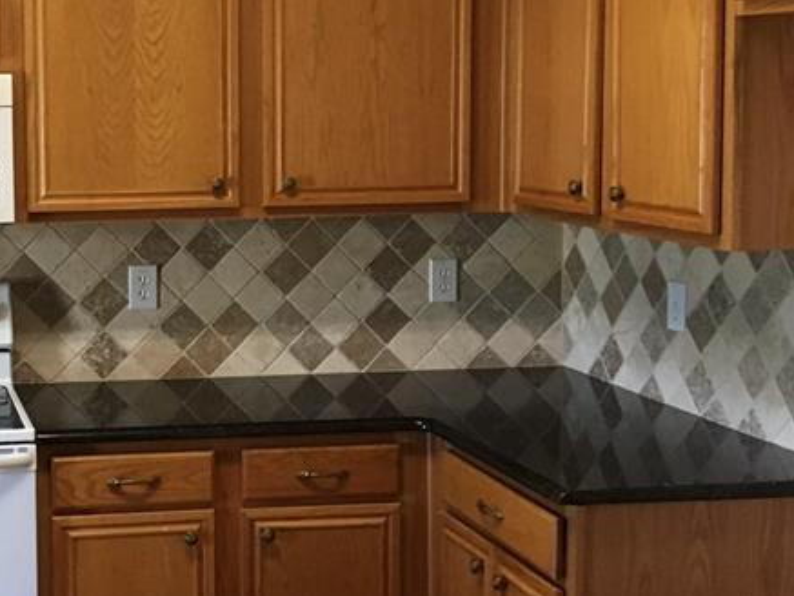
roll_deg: +1.1
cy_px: 243
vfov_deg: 21.6
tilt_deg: -5.8
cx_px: 98
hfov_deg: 27.6
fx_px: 1560
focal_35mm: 68
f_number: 2.2
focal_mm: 4.15
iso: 200
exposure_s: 1/24
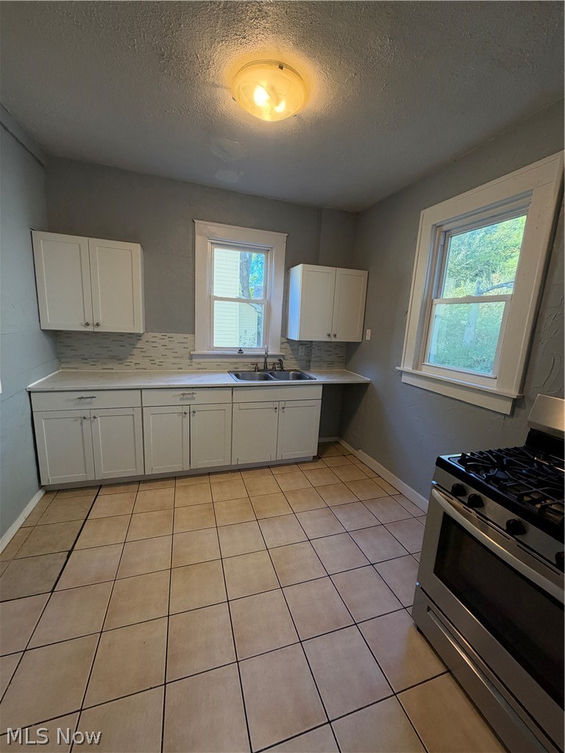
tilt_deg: -9.6
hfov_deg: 85.7
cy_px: 376
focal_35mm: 14
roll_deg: -3.6
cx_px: 282
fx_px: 305
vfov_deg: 102.1
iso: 320
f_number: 2.2
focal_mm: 2.22
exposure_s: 1/120
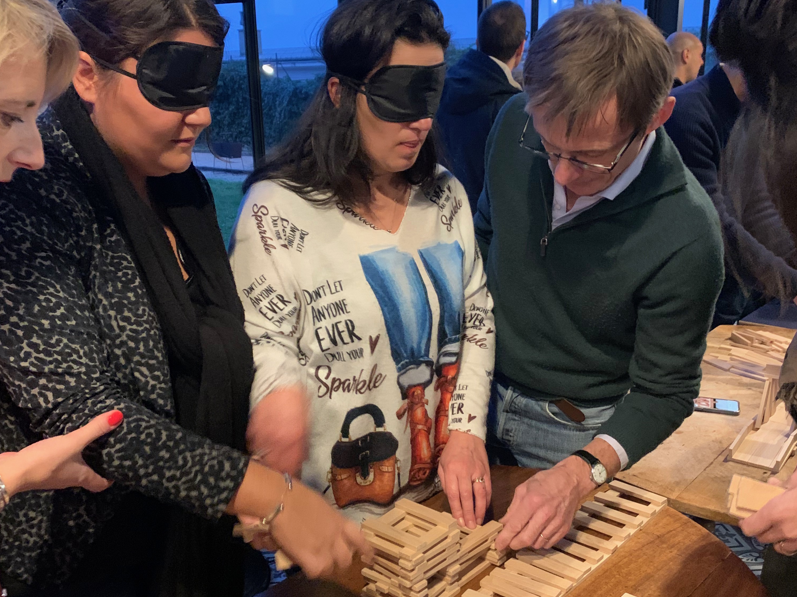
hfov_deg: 52.6
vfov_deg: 40.6
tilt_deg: -16.2
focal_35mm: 35
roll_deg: +1.7
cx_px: 401
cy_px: 336
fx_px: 806
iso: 800
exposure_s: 1/25
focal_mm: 4.25
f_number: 1.8
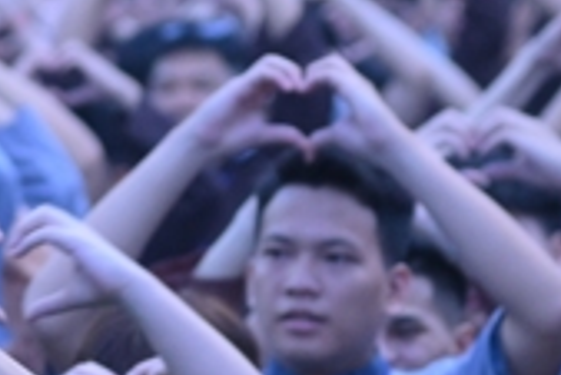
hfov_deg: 3.0
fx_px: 10808
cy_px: 133
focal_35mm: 693
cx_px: -134
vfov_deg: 2.0
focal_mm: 120
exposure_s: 1/80
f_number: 4
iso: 2000
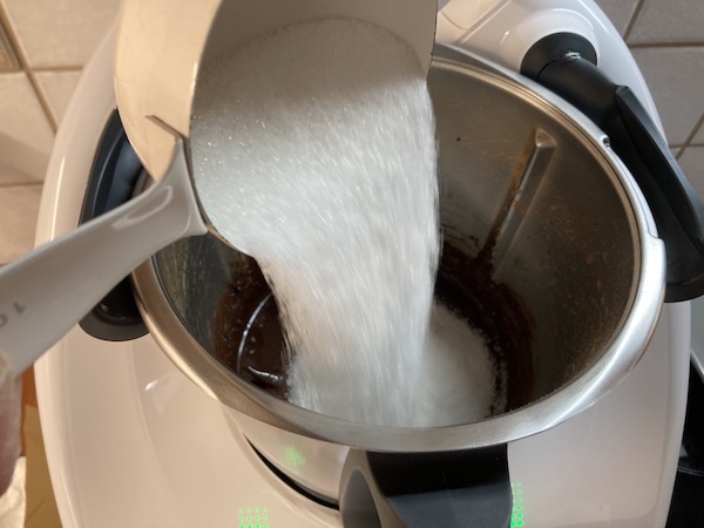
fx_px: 569
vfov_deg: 49.7
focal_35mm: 28
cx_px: 352
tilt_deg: -54.4
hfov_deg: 63.4
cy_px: 264
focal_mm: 3.99
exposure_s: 1/50
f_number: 1.8
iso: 80
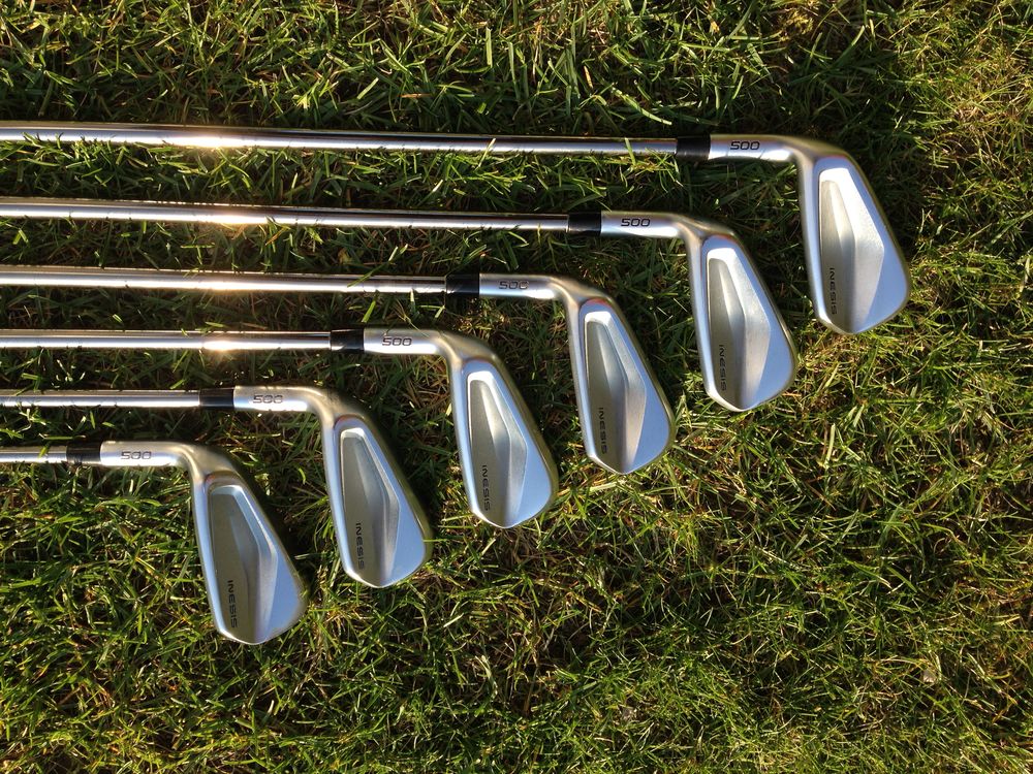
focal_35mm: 33
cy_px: 387
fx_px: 985
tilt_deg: -81.8
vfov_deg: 42.9
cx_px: 516
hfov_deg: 55.4
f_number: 2.4
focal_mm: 4.12
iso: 50
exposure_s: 1/404
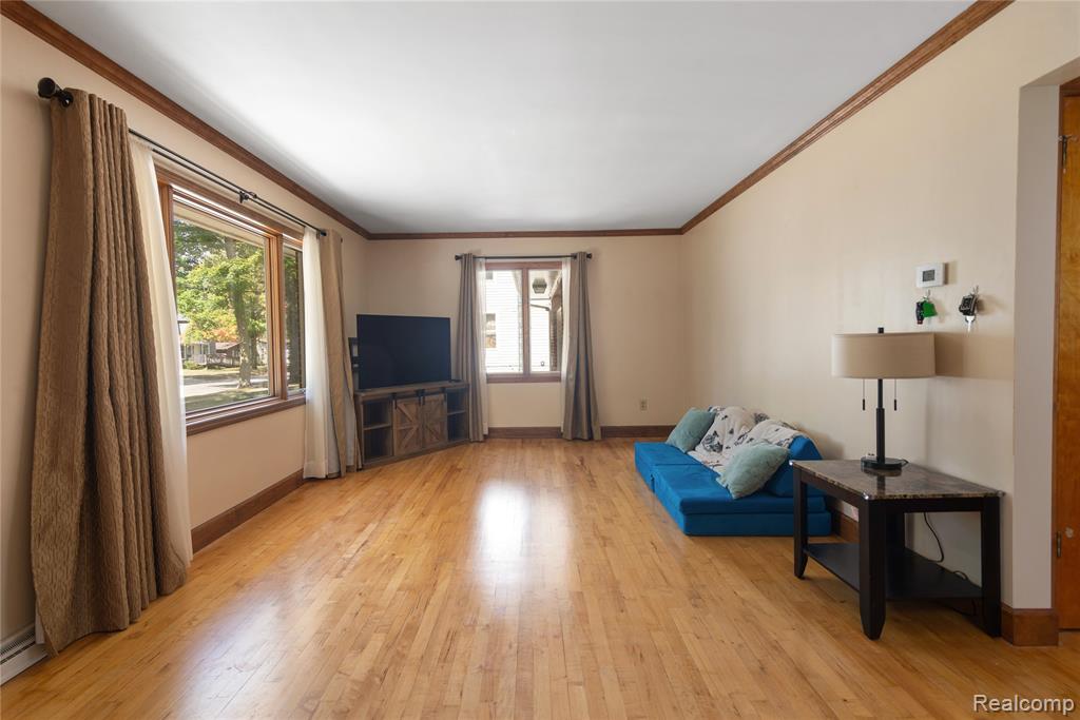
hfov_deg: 93.3
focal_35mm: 17
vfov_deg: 70.5
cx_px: 540
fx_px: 510
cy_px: 360
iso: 320
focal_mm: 17
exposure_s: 1/8
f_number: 9
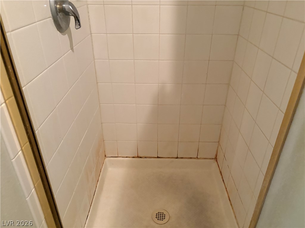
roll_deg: -0.8
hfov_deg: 67.3
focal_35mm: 26
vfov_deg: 53.1
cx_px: 152
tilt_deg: -29.1
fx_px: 229
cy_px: 114
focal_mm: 5.96
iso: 640
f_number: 1.6
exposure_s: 1/40
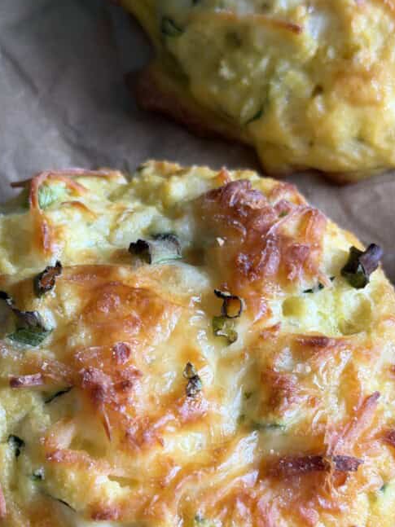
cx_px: 172
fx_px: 1096
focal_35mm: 72
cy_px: 363
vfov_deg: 26.8
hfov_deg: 20.4
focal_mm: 6.8
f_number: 1.8
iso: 250
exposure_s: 1/60
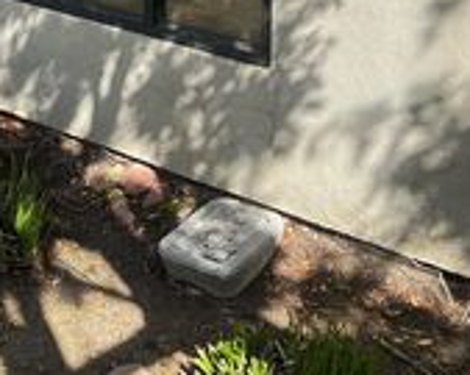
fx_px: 1043
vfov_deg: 19.1
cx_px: 44
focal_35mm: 75
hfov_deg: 24.6
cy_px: -90
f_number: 1.5
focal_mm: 5.7
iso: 50
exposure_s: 1/1058
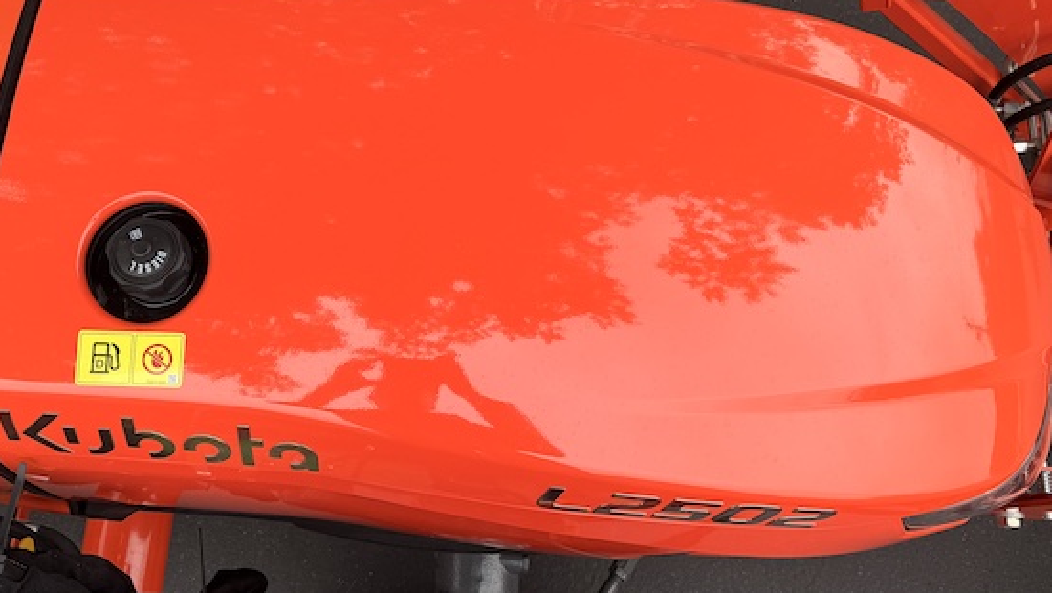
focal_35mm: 38
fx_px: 1061
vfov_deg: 31.1
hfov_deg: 52.2
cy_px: 214
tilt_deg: -69.6
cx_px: 394
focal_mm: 6.76
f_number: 1.78
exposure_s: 1/1106
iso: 80
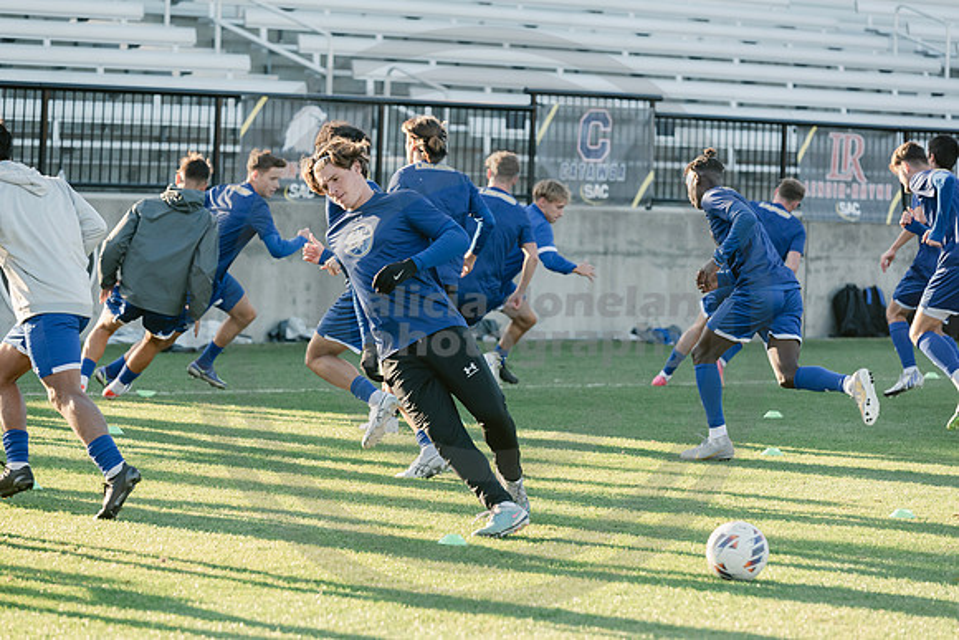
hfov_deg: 13.7
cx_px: 480
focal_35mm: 150
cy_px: 320
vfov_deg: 9.2
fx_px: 3997
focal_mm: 150
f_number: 4
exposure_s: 1/1600
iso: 1250
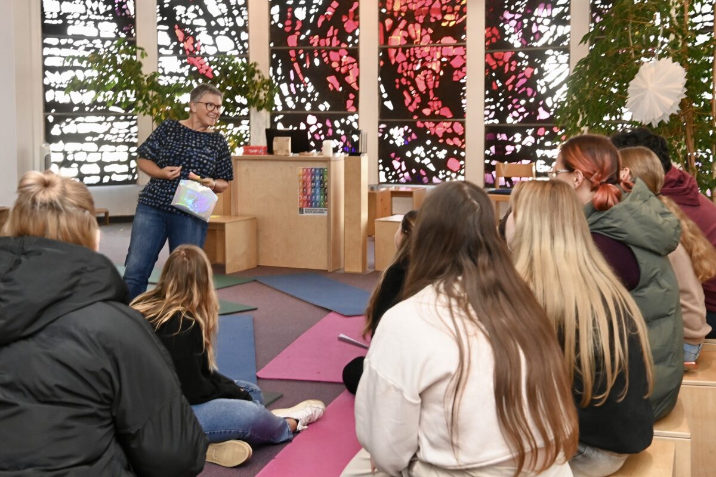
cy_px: 238
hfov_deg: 48.5
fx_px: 795
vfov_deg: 33.4
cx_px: 358
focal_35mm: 40
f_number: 10
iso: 3200
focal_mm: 40
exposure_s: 1/60
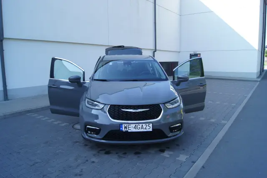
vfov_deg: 47.9
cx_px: 134
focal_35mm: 27
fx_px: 200
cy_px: 89
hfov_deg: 67.4
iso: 100
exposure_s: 1/100
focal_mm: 18
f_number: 6.3
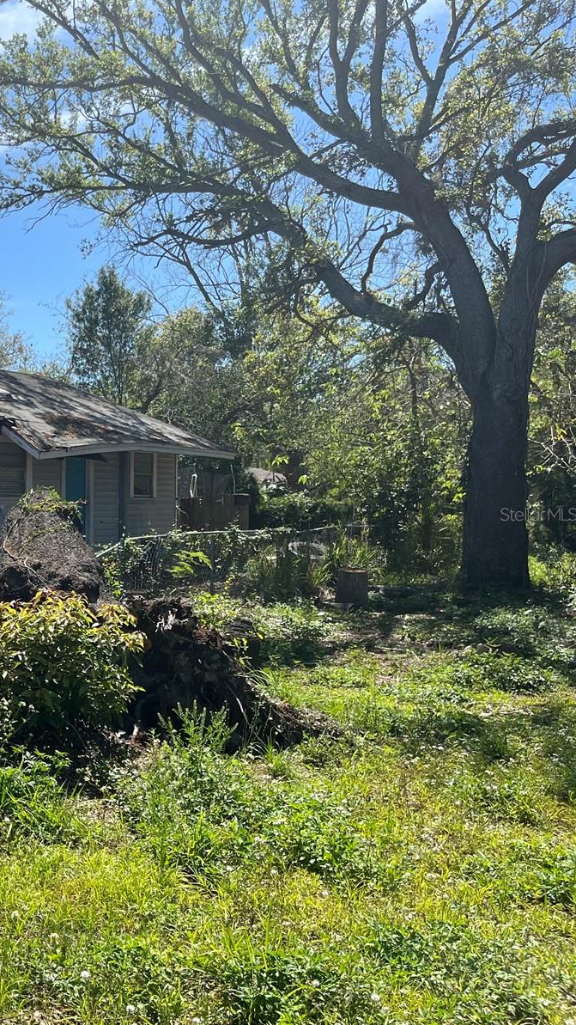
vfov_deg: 52.8
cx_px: -106
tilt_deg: -1.6
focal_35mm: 38
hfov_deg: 27.6
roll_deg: -0.1
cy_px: 514
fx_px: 1032
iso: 50
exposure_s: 1/2309
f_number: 1.6
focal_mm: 5.1
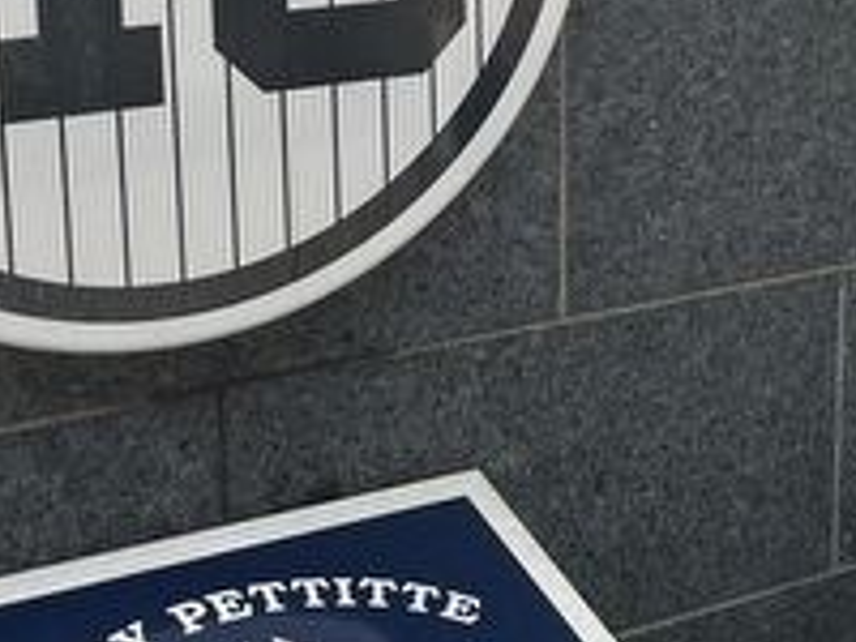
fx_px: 2572
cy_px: 223
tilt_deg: -15.6
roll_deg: -2.4
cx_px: 1010
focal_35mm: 104
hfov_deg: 18.0
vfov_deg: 14.2
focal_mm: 5.1
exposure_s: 1/120
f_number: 1.6
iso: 64
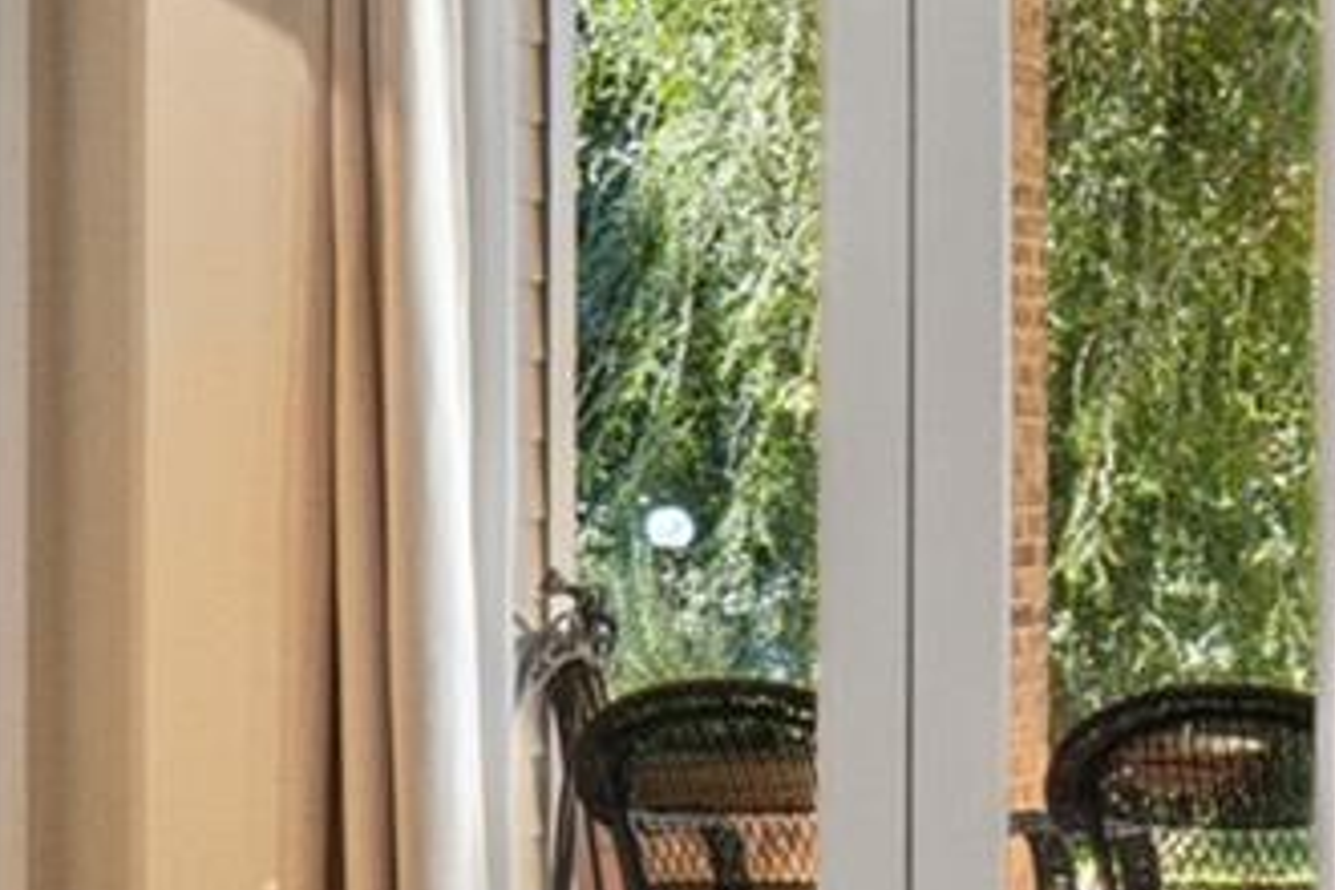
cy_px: 544
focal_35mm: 93
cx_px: 2213
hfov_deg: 18.4
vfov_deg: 14.7
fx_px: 3448
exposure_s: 1/30
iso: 800
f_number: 7.1
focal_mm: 10
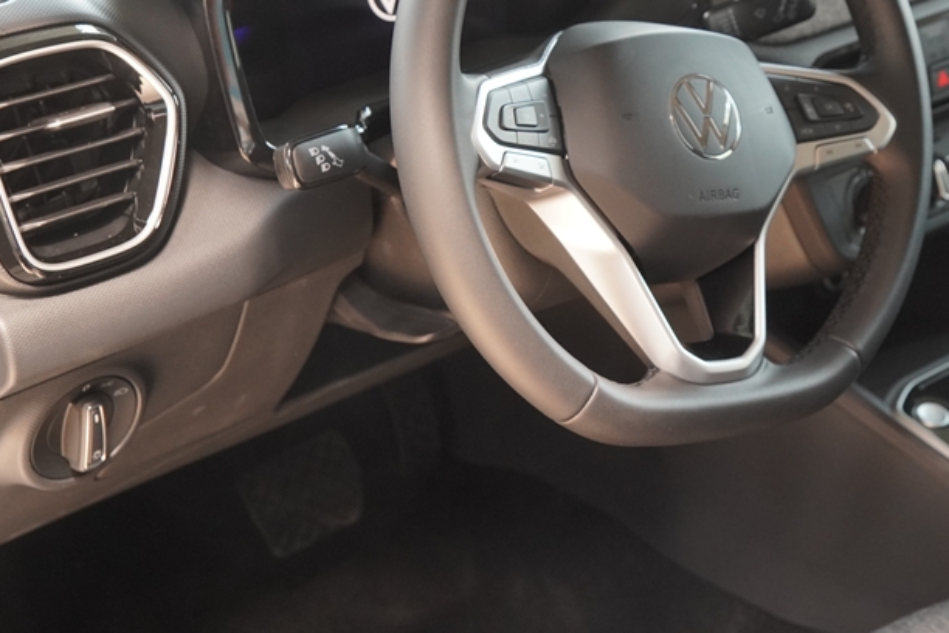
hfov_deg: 25.8
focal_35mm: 78
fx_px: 2052
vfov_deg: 17.4
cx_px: 671
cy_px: 108
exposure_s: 1/60
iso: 800
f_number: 4
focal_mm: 31
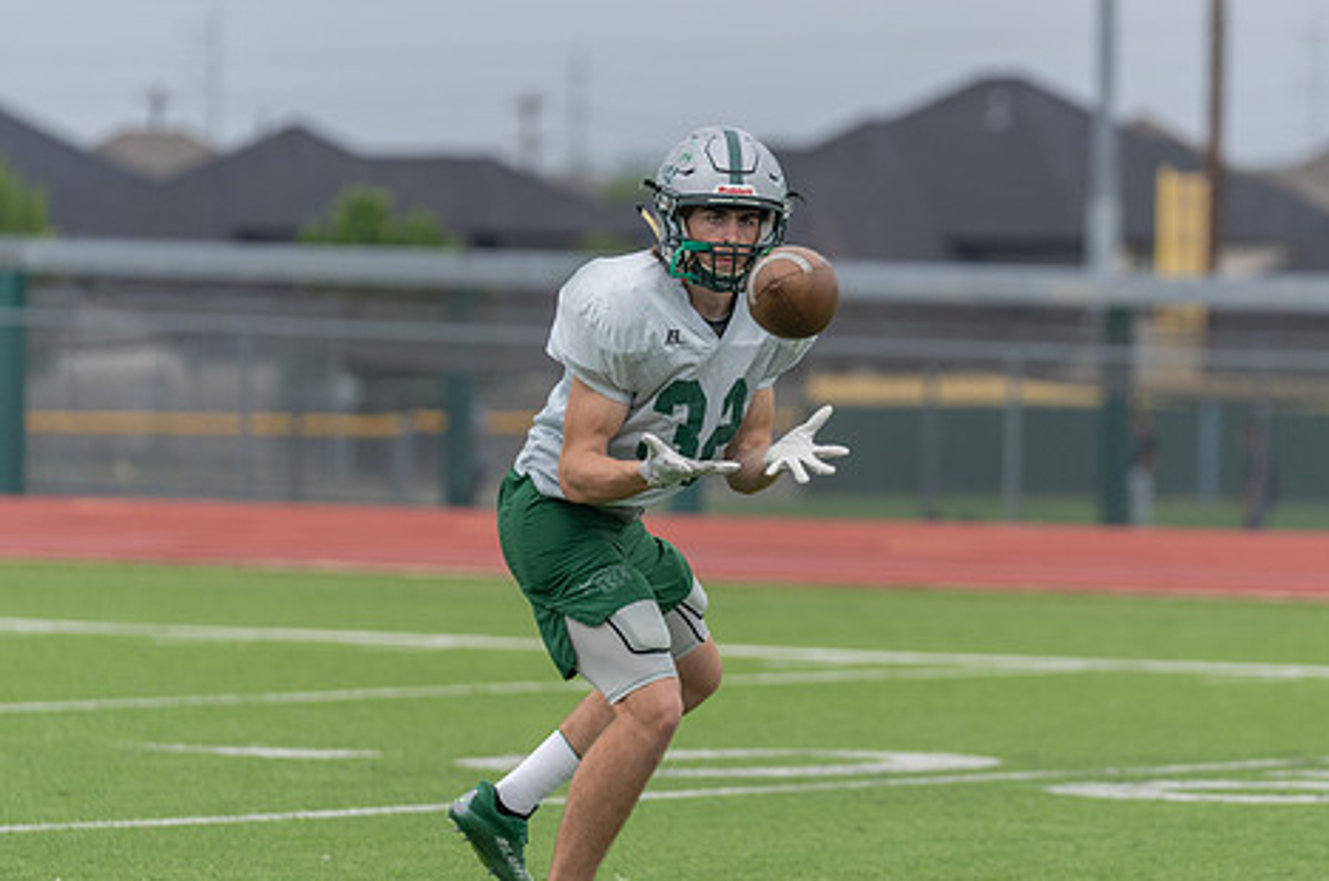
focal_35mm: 283
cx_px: 733
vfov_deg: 4.8
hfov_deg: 7.3
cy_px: 355
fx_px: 10426
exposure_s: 1/1250
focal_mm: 200
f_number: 3.5
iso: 200
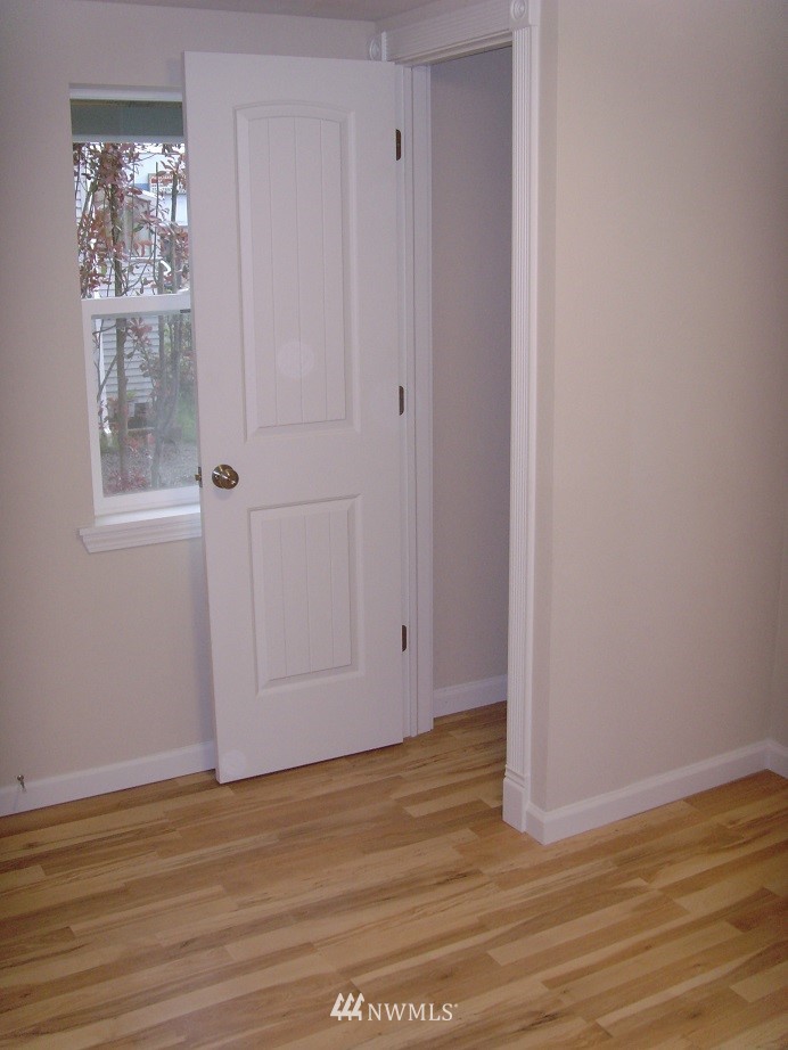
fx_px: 1183
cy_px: 525
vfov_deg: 47.9
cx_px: 394
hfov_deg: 36.8
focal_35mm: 39
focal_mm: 6.6
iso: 200
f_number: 3.5
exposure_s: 1/45
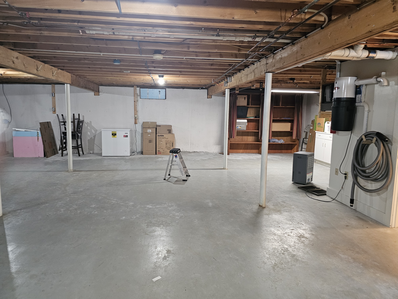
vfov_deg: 58.9
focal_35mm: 23
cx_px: 199
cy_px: 150
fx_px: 264
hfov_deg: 73.9
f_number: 1.7
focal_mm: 6.3
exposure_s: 1/60
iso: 800
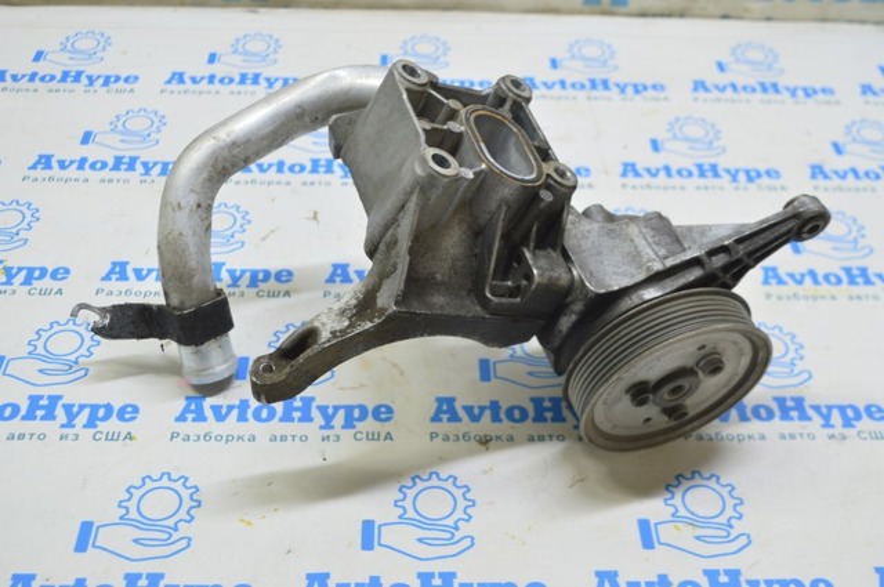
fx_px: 1104
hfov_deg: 43.7
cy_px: 294
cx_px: 442
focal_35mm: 45
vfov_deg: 29.8
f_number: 5.6
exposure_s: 1/20
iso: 400
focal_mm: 30
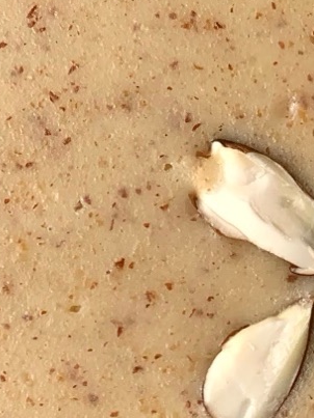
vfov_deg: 15.1
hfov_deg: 11.1
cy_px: 393
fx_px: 1561
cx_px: 465
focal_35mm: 129
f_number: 1.8
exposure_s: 1/334
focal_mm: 4.25
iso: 25
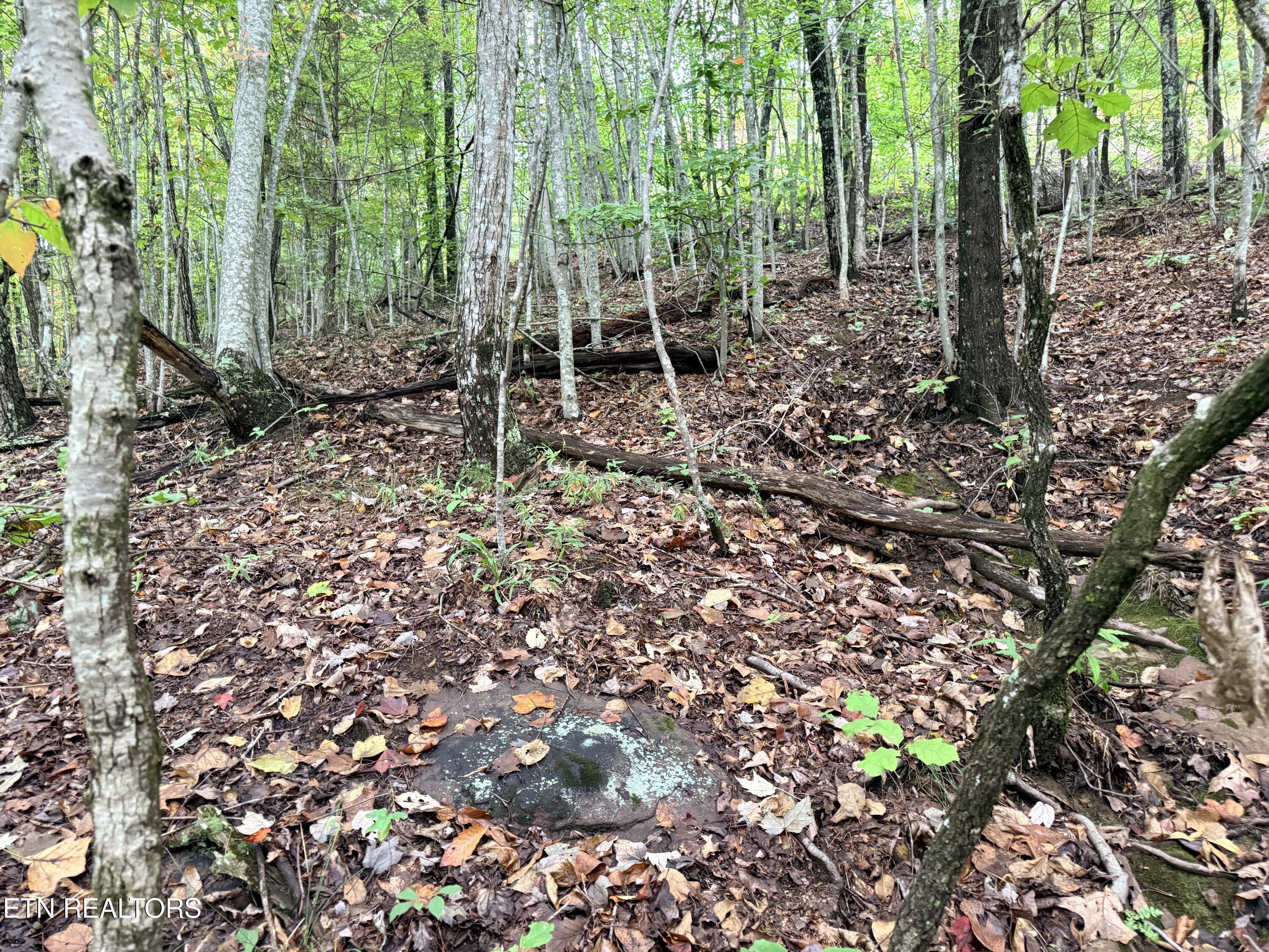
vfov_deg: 56.8
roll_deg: -0.2
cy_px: 476
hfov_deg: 71.6
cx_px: 634
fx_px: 880
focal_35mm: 24
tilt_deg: +5.0
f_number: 1.78
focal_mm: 6.76
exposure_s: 1/60
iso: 500
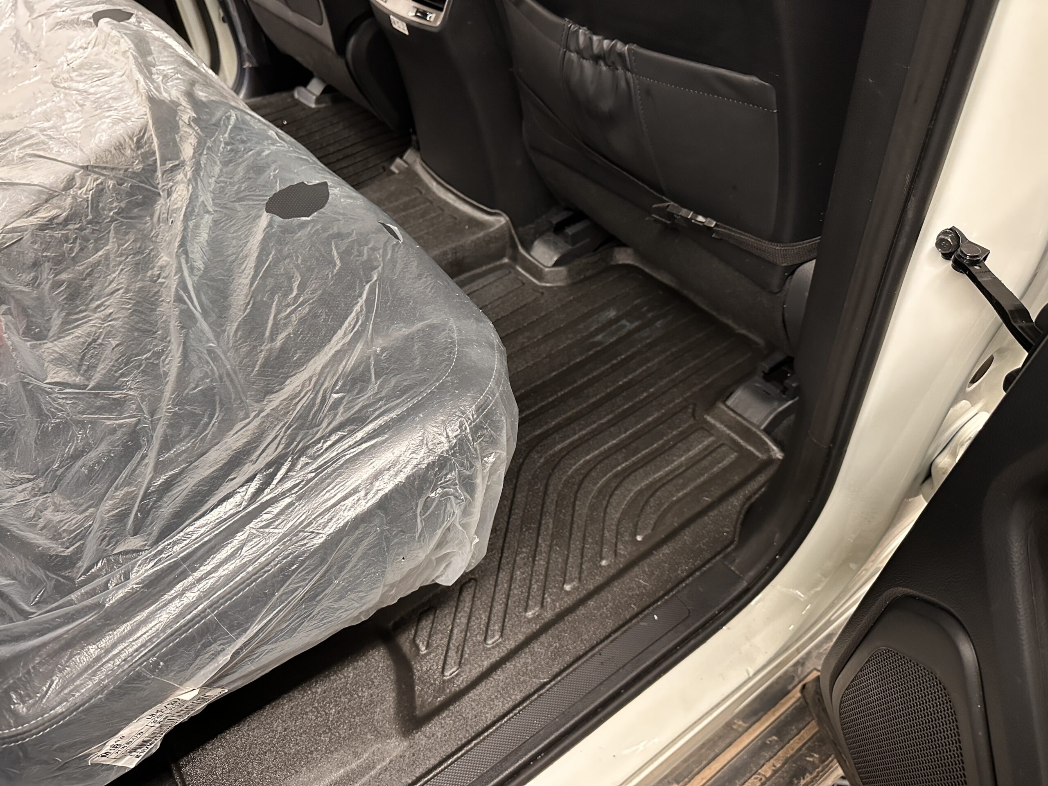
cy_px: 393
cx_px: 524
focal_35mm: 24
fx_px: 727
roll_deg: +1.6
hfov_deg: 71.6
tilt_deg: -43.4
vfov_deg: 56.8
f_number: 1.78
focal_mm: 6.86
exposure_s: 1/33
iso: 640
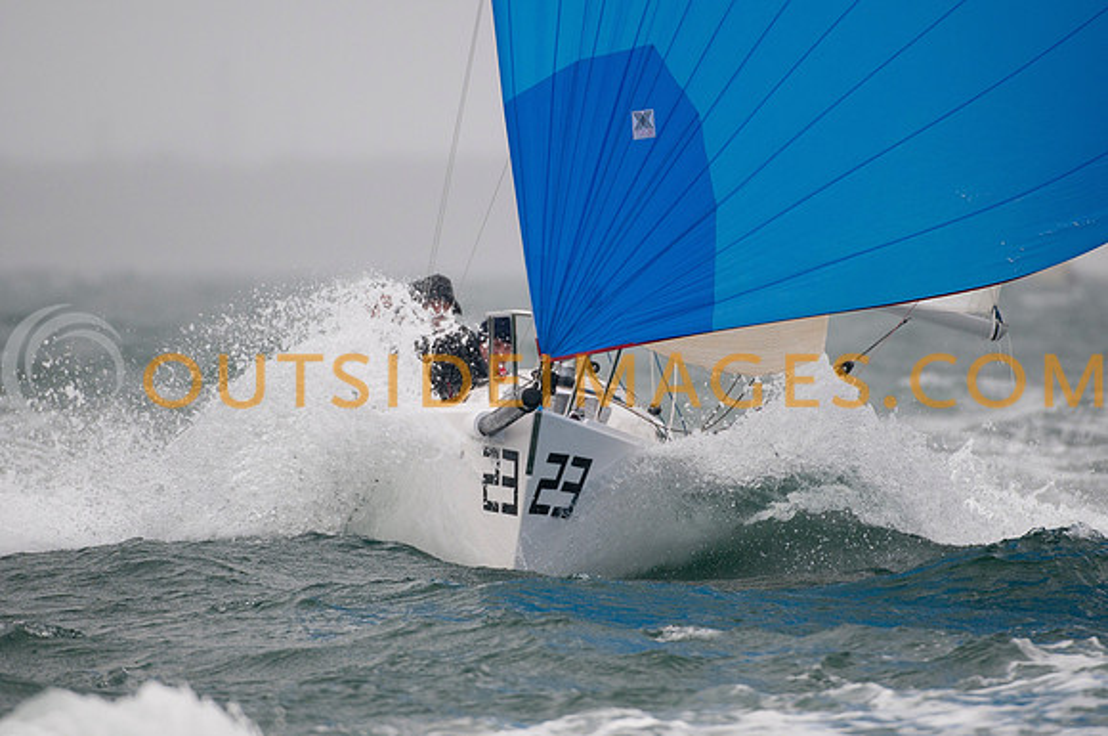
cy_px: 368
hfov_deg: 3.4
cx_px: 554
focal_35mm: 600
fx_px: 18441
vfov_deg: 2.3
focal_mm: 400
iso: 500
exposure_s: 1/1250
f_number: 4
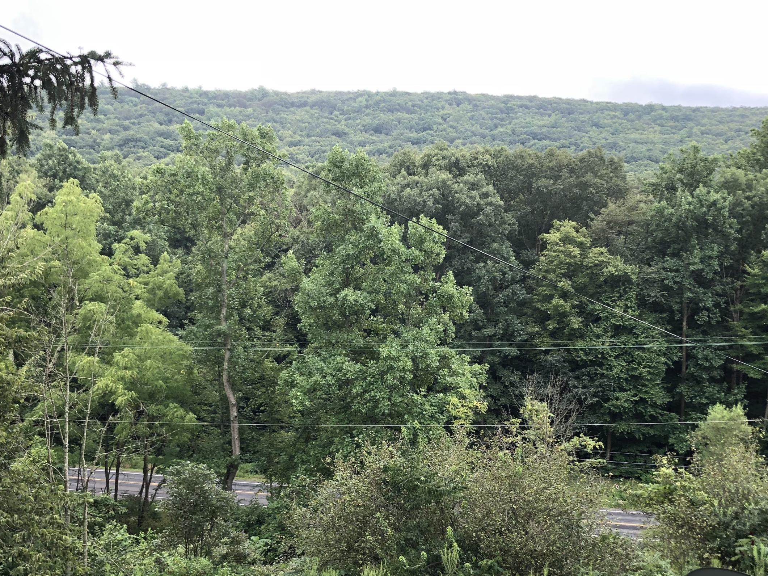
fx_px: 910
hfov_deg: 45.8
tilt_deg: -5.8
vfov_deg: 34.9
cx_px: 389
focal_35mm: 41
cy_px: 373
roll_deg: +0.1
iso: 20
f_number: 1.8
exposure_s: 1/150
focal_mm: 3.99
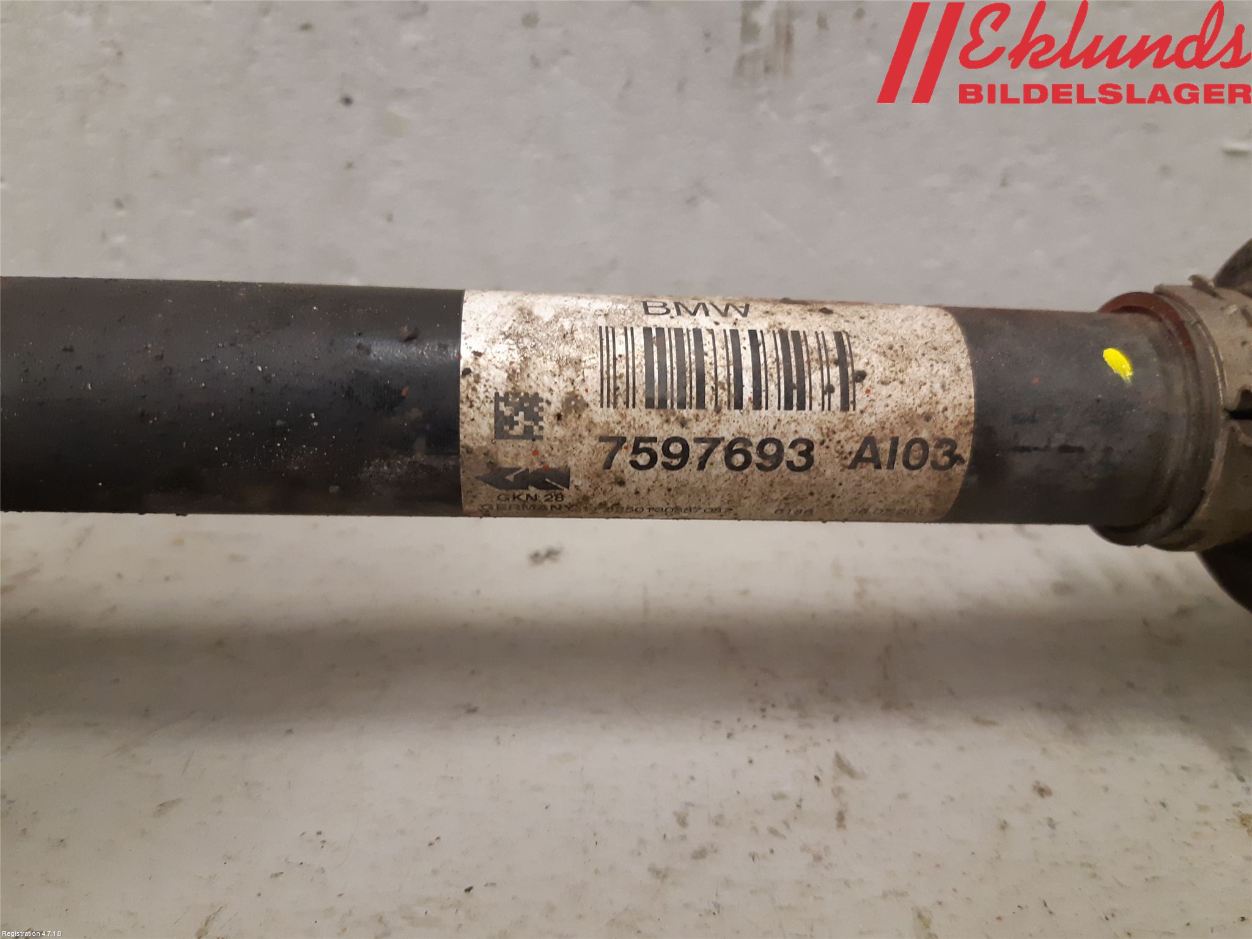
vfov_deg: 53.1
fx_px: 940
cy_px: 470
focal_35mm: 26
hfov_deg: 67.3
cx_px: 626
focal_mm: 3.93
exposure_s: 1/50
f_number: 1.7
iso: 250
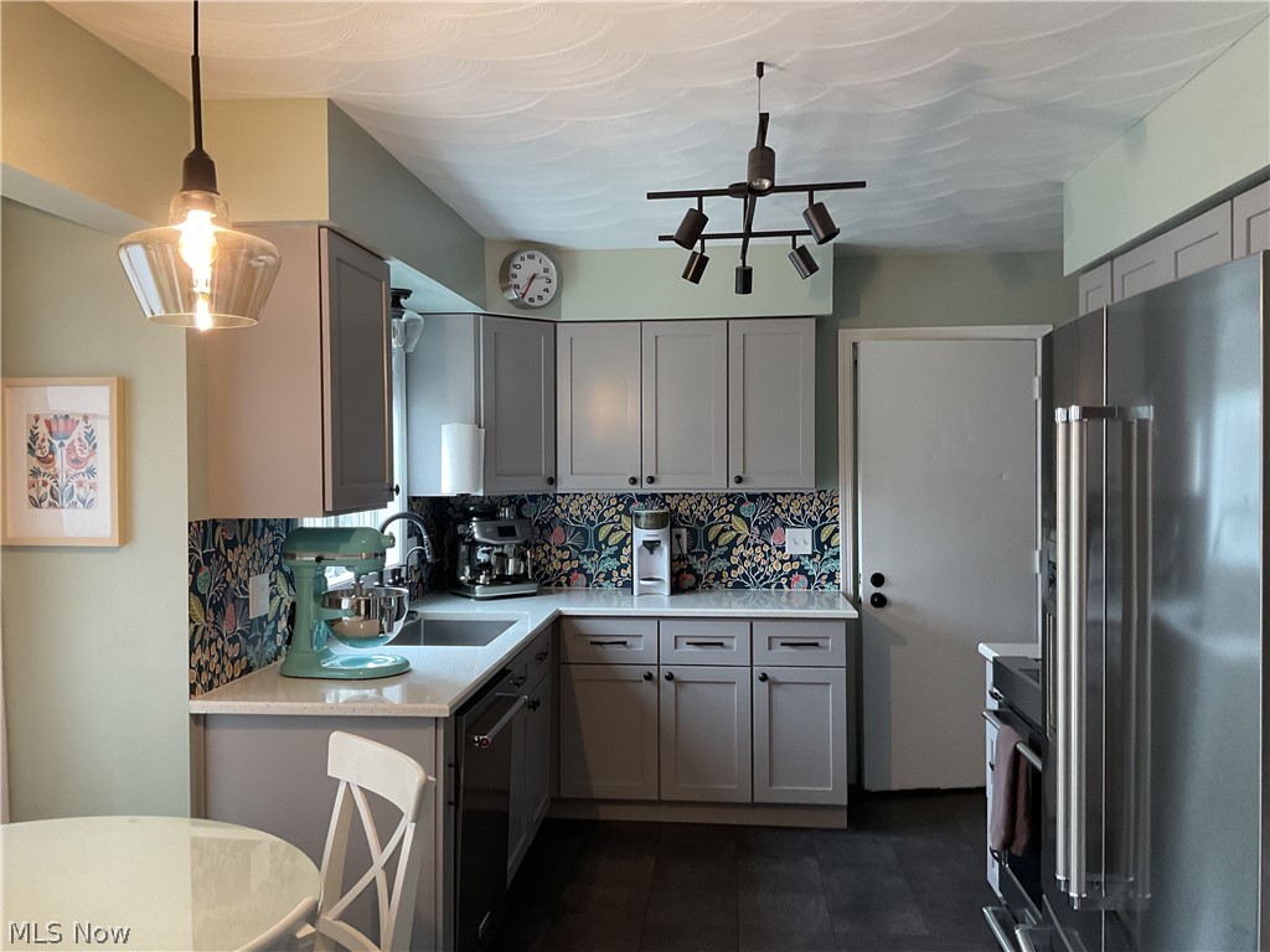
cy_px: 476
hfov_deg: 61.7
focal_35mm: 29
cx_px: 635
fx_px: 1064
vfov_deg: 48.2
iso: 125
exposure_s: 1/60
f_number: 1.8
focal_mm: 3
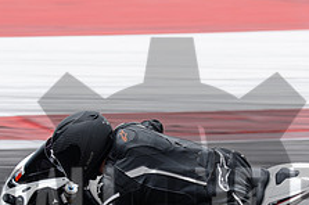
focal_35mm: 547
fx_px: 4688
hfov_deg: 3.8
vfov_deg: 2.5
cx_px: 172
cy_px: 207
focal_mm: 140
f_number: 4.5
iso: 160
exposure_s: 1/250
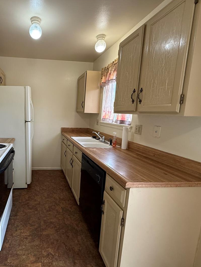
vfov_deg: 84.7
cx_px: 52
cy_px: 134
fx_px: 147
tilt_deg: -8.4
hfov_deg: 64.9
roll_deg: -1.5
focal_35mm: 19
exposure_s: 1/120
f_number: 2.2
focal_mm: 2.22
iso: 200
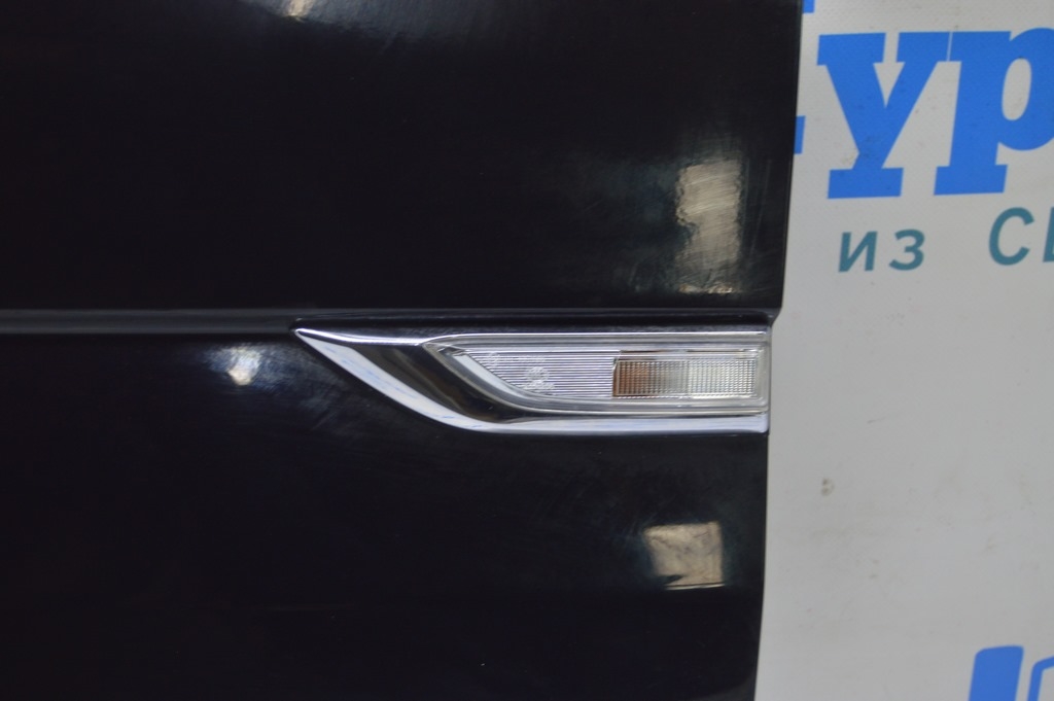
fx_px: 1843
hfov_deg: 31.9
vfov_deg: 21.5
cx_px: 527
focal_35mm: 63
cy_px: 350
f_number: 5.6
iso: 400
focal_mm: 42
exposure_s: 1/20
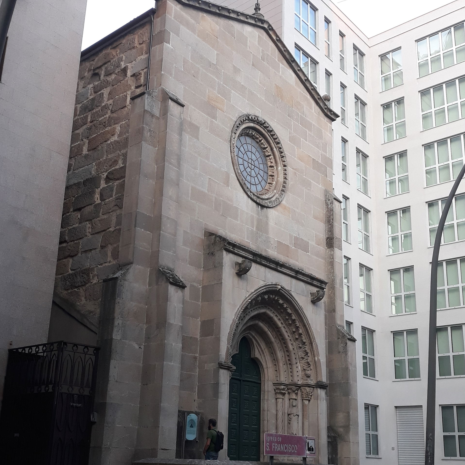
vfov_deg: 51.0
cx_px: 233
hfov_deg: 51.1
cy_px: 256
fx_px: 486
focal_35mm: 32
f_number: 1.7
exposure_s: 1/100
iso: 80
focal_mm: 3.71
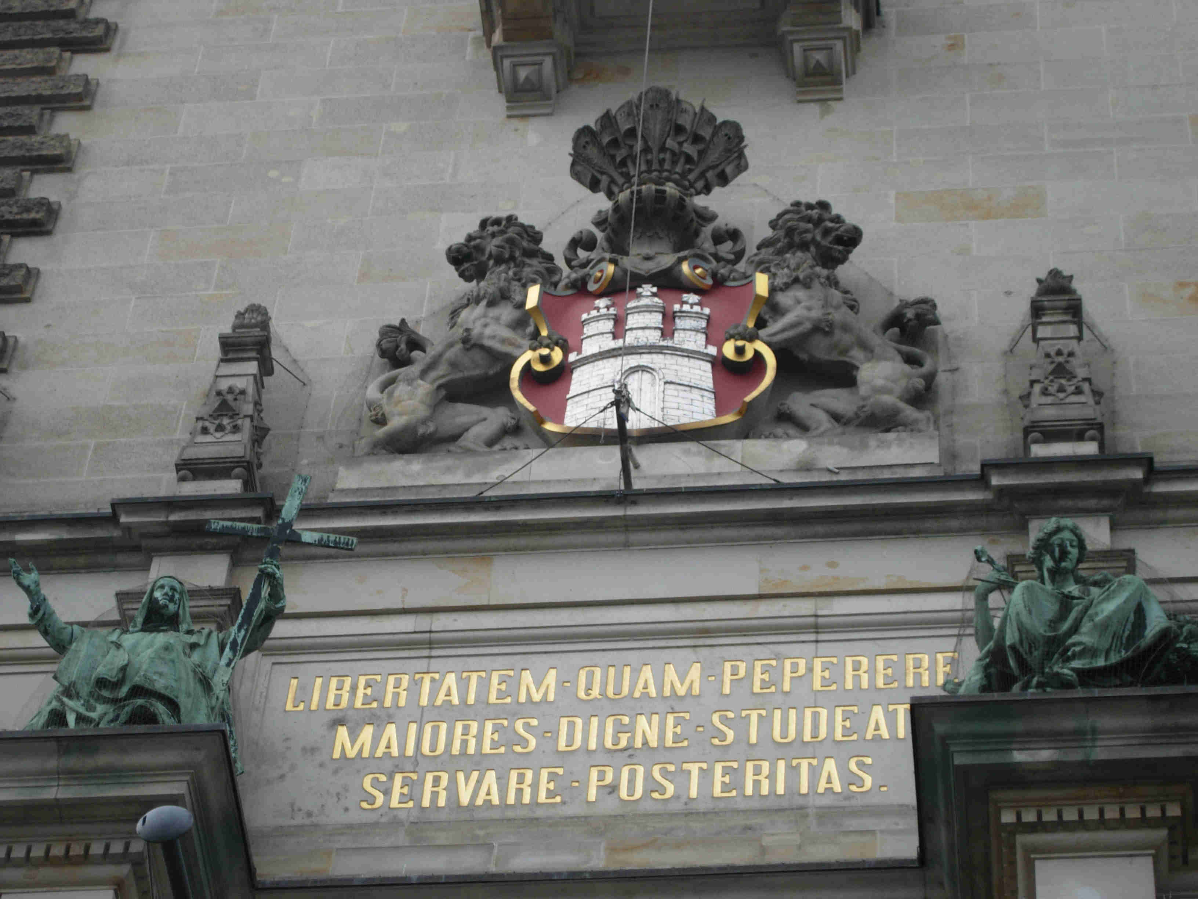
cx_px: 599
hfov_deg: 15.6
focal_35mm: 126
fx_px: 4361
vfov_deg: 11.8
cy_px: 450
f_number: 5.3
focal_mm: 26.3
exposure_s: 1/242
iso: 50
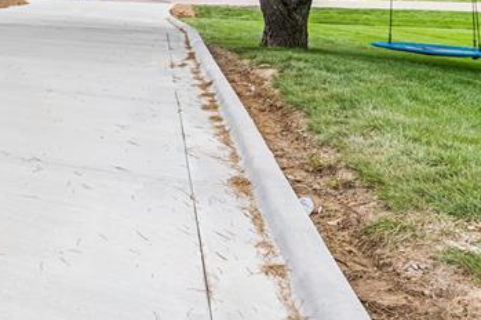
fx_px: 647
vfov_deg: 24.4
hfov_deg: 29.7
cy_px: -90
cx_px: -190
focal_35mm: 48
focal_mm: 16.5
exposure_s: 1/250
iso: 320
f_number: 8
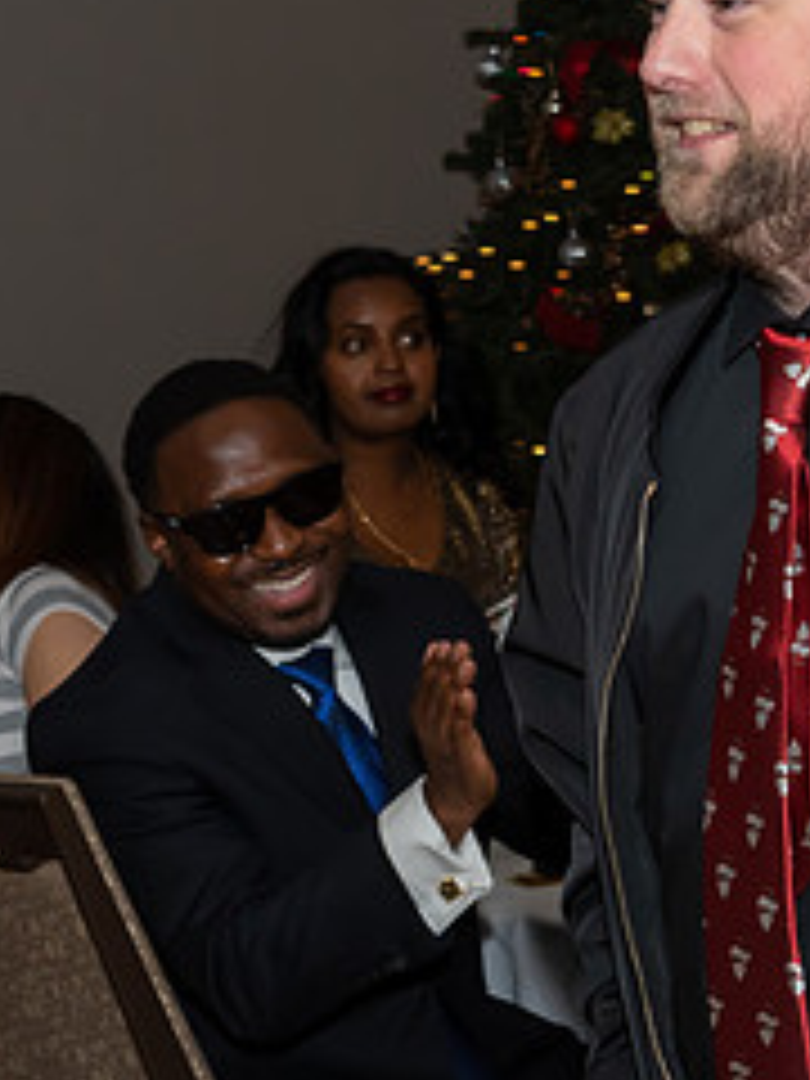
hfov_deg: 8.1
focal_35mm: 183
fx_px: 5709
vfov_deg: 10.8
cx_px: 738
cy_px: 395
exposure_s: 1/250
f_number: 5.6
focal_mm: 38
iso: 400
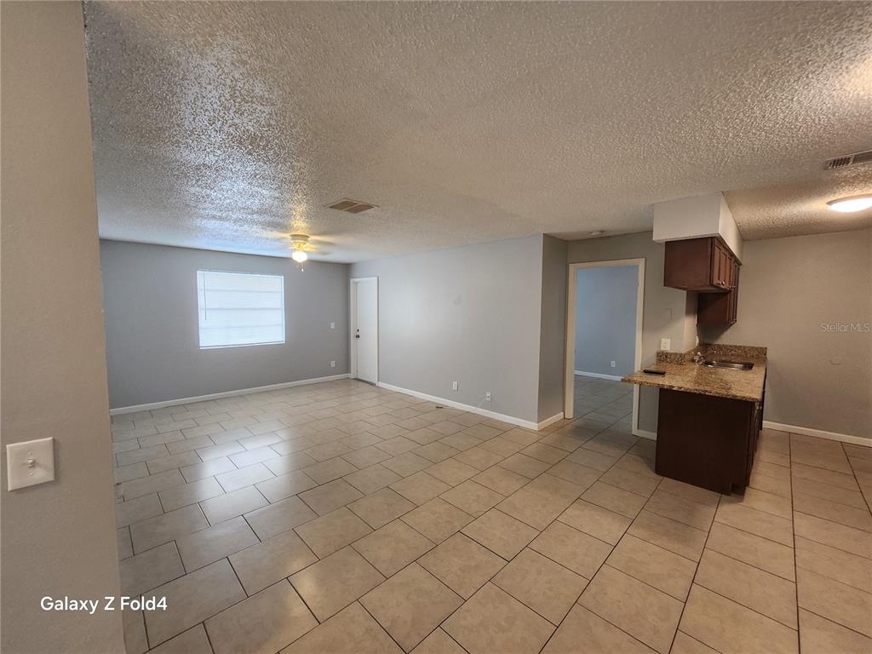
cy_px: 327
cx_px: 436
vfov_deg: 89.9
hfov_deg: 106.2
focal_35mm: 13
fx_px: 327
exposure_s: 1/60
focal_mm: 1.74
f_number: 2.2
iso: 250
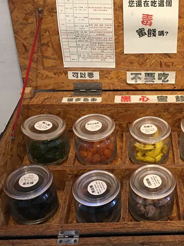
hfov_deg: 30.0
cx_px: 152
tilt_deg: -36.2
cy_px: 108
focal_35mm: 47
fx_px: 333
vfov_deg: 40.4
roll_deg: -0.7
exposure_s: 1/15
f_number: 2.2
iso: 64
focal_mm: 4.15
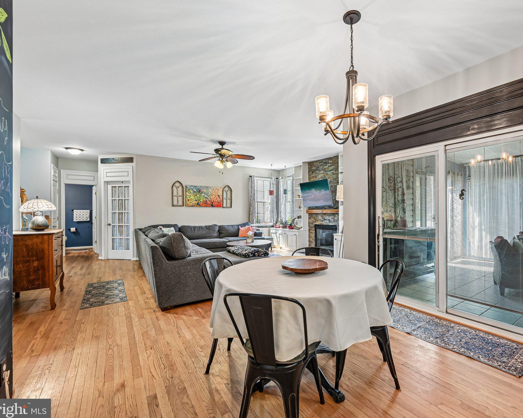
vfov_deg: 80.4
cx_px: 300
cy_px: 209
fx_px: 248
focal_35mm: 16
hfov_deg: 92.5
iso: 280
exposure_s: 1/15
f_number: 8
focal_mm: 14
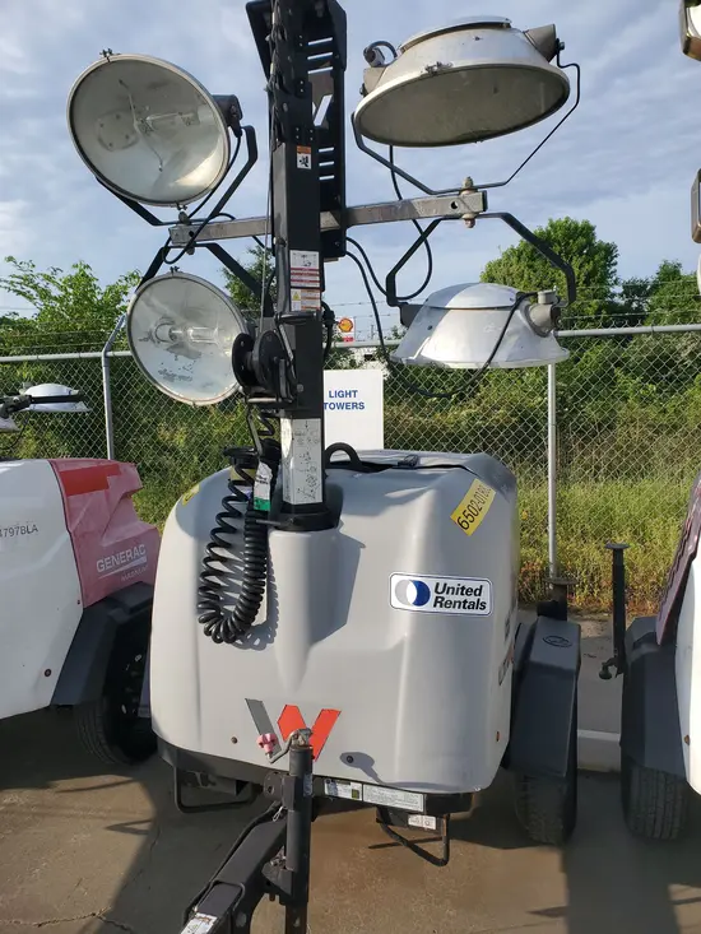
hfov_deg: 53.1
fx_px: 702
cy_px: 467
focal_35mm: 26
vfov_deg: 67.3
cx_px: 350
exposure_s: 1/1102
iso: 50
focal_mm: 4.3
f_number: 2.4
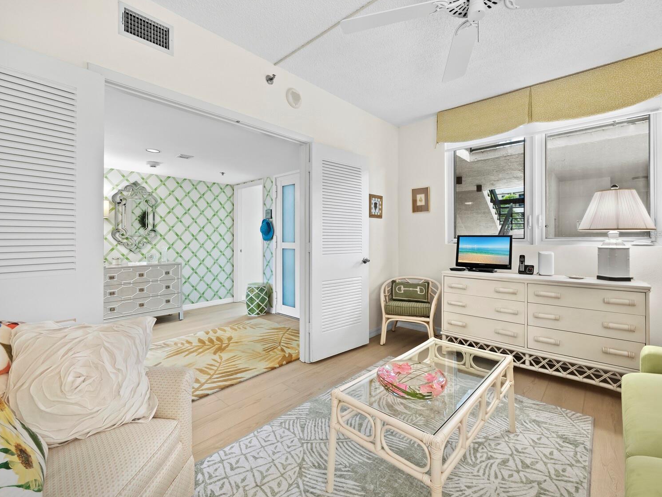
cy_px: 233
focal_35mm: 15
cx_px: 337
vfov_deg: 81.7
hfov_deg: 98.1
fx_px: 287
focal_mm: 7
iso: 500
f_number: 9
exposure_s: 1/1.25
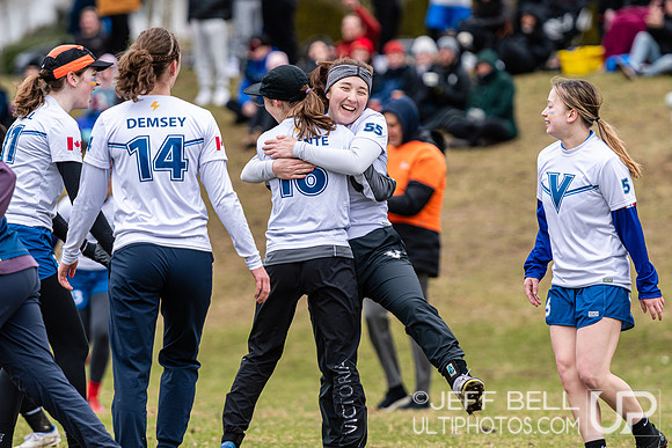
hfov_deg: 6.4
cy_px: 196
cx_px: 359
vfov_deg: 4.3
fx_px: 5993
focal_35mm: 321
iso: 250
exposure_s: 1/1000
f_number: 3.2
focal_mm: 190
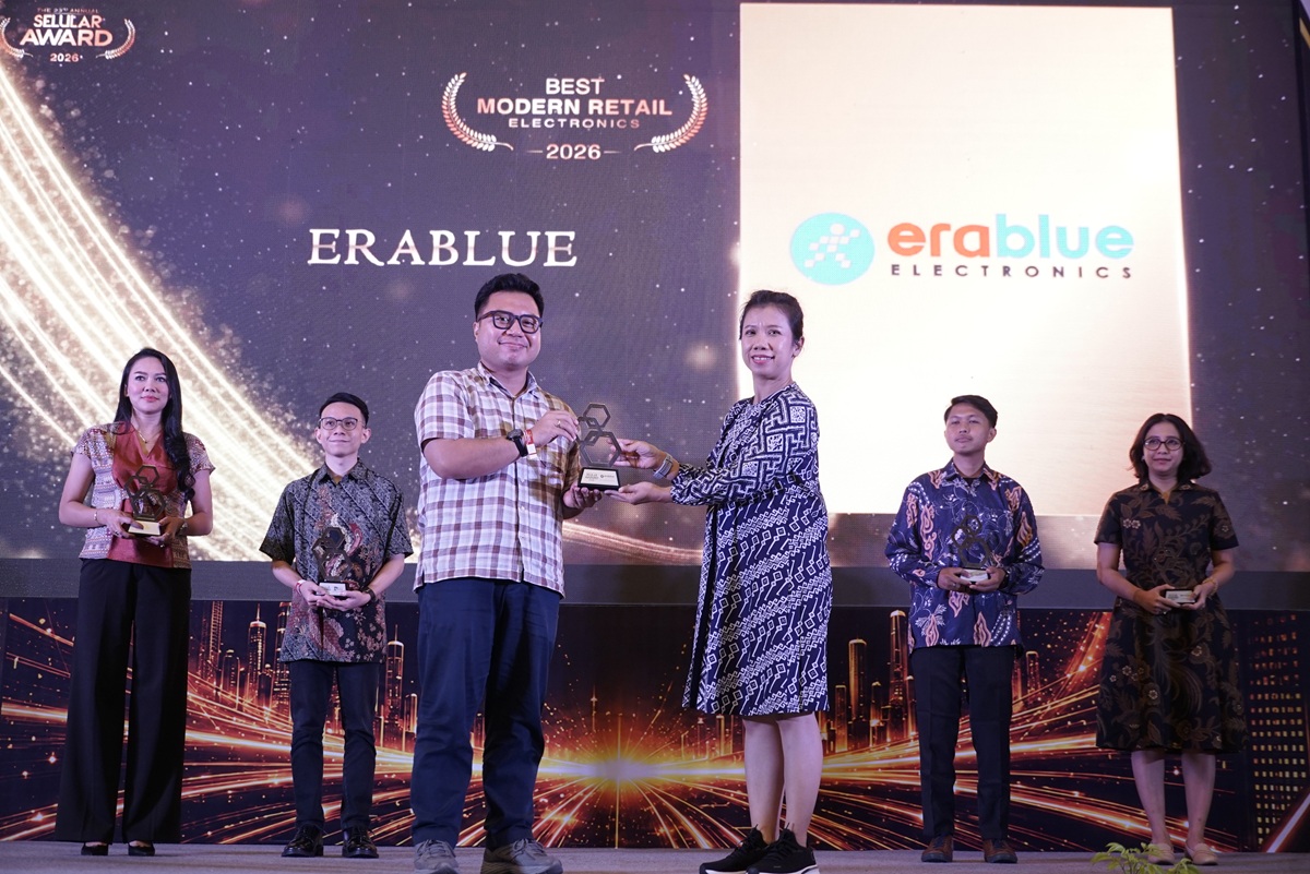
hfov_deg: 43.6
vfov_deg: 29.9
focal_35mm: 45
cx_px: 655
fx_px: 1638
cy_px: 437
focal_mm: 45
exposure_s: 1/60
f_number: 4
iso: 1250
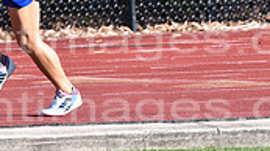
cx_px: 9
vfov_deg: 0.8
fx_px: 11310
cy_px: -60
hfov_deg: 1.4
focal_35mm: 1581
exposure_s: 1/1250
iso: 400
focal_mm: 300
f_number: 5.6
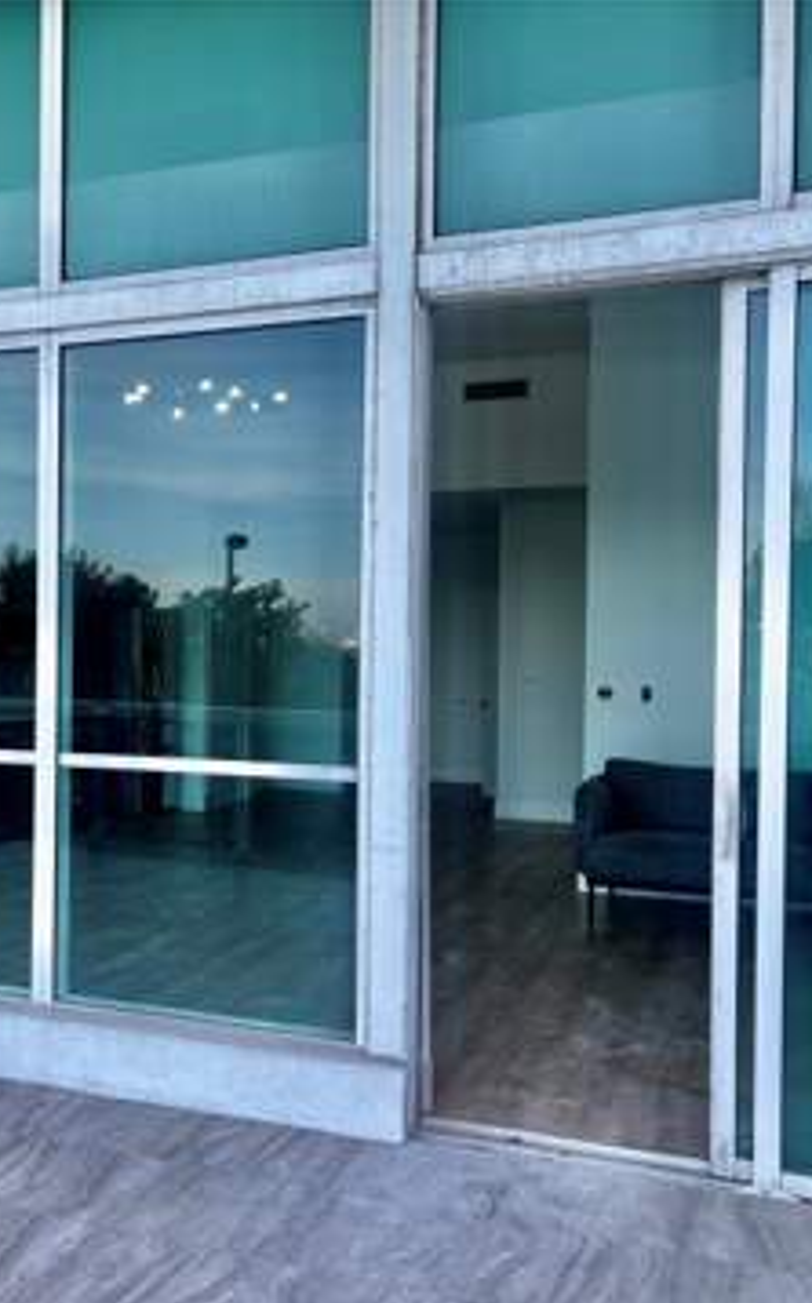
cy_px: 652
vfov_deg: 52.8
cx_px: 175
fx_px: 1313
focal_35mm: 37
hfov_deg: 33.5
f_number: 1.6
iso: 50
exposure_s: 1/489
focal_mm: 5.96
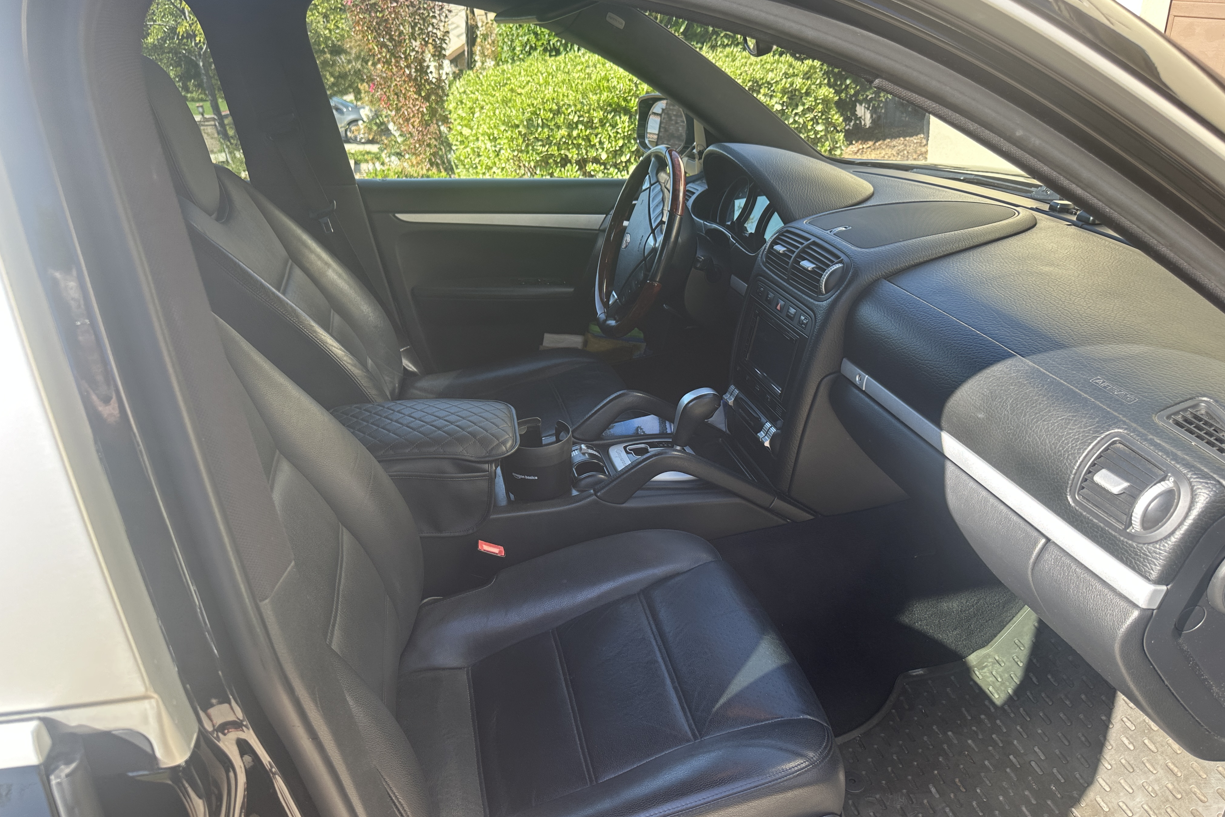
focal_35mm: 25
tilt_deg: -27.9
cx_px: 612
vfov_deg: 51.3
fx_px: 851
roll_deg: +5.7
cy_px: 406
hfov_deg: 71.5
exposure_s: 1/414
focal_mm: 6.86
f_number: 1.78
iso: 80
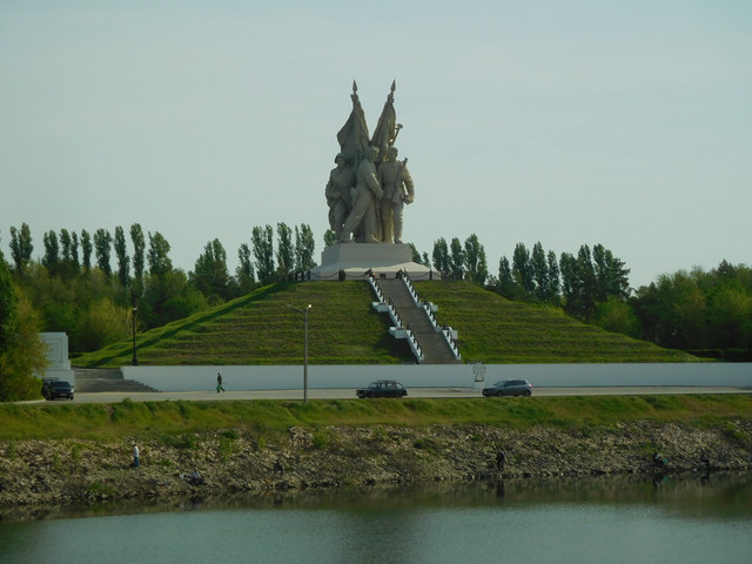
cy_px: 282
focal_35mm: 112
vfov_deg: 13.2
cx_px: 376
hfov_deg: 17.6
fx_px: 2433
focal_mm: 20
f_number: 4.9
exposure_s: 1/1250
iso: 125
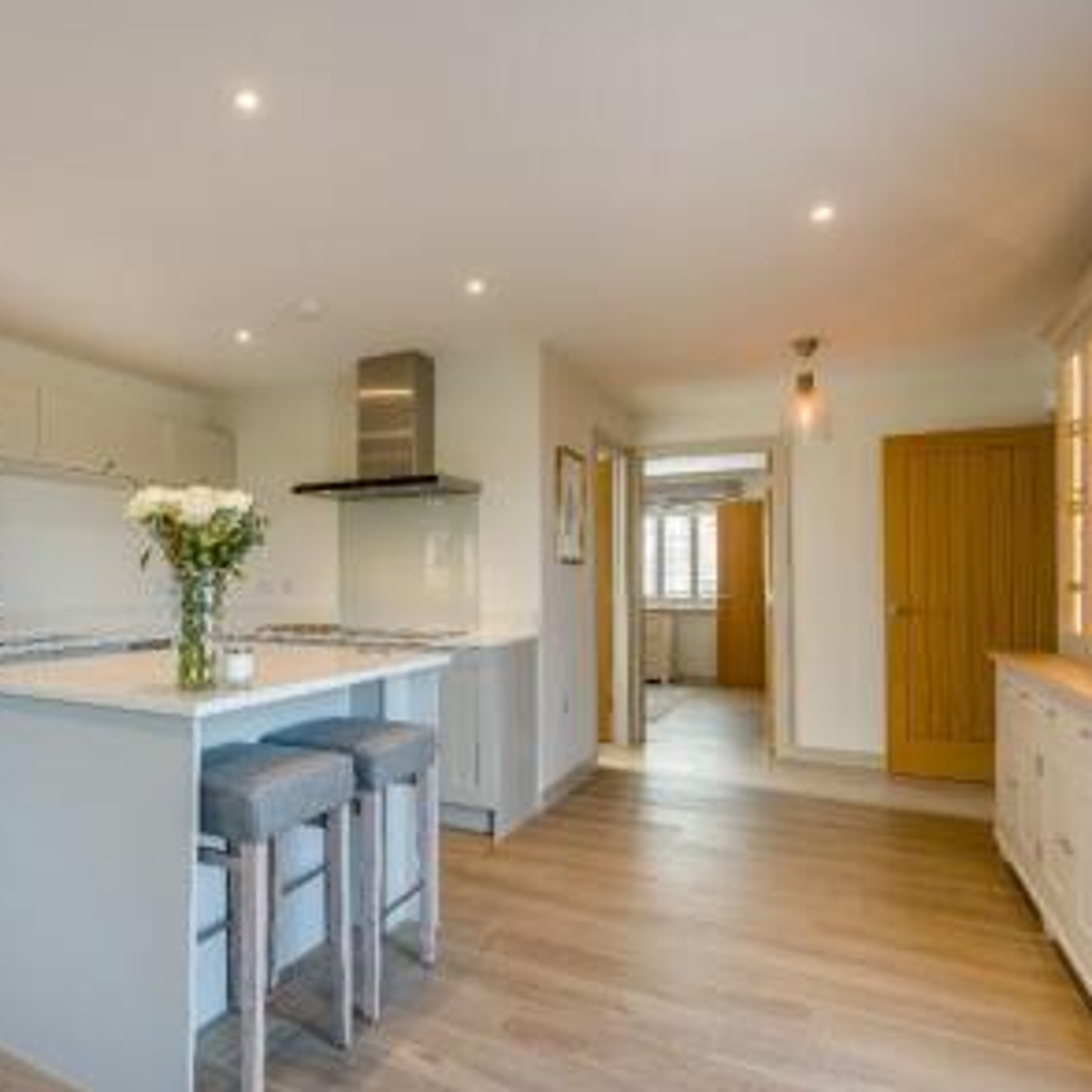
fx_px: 785
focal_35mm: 22
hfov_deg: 66.8
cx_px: 323
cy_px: 559
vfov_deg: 69.6
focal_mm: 16
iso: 100
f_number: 8
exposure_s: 1/40
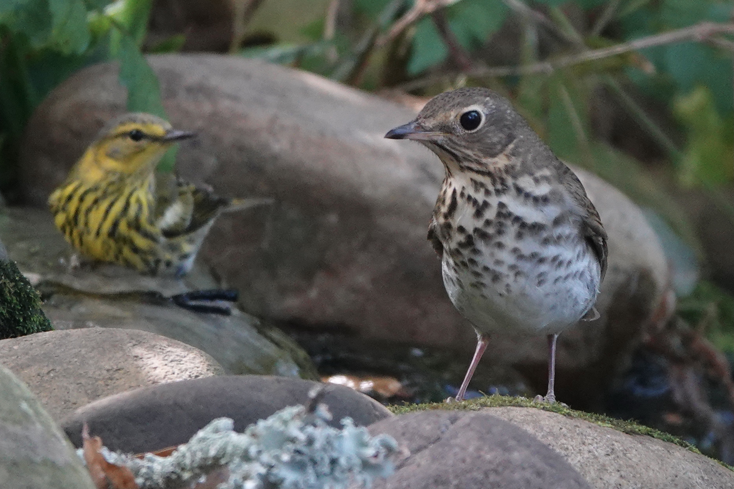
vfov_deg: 2.3
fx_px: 12233
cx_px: 367
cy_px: 244
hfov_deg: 3.4
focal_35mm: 600
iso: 800
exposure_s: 1/250
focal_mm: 220
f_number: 4
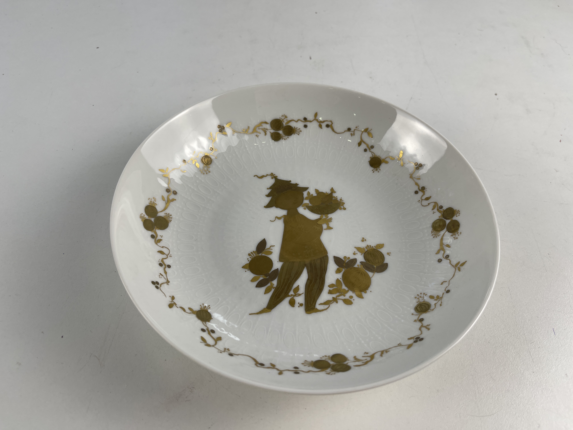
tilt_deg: -52.4
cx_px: 286
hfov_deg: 69.4
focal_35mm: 25
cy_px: 215
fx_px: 414
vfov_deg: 54.9
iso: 32
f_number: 1.6
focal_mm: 5.1
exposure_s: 1/284
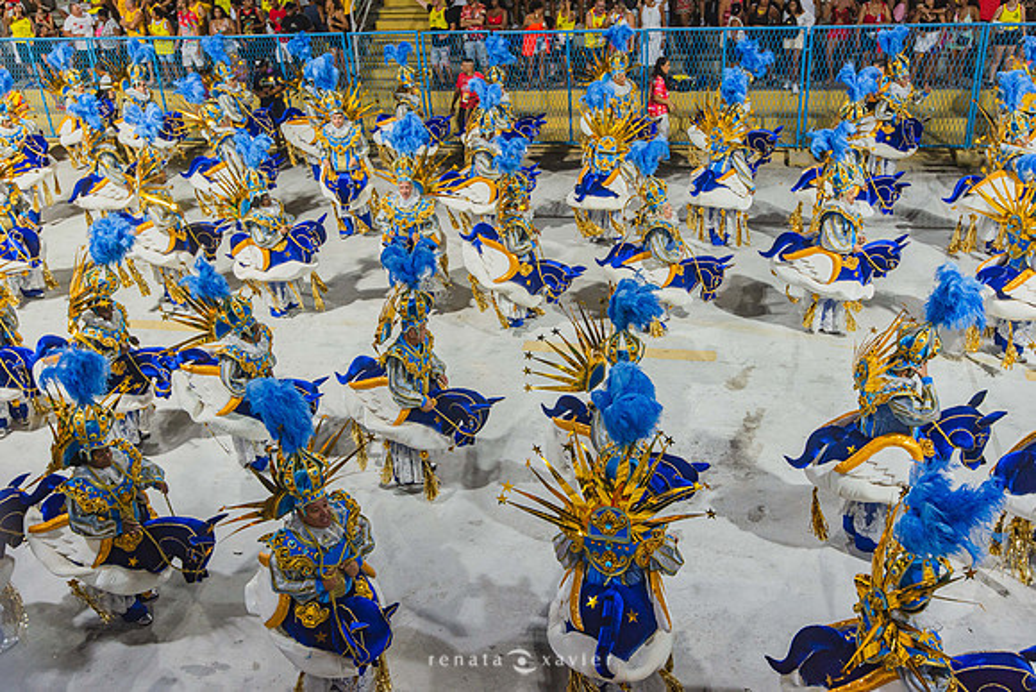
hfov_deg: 54.4
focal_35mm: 35
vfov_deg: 37.9
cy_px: 346
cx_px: 518
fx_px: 1007
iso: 1600
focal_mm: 35
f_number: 4
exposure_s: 1/320
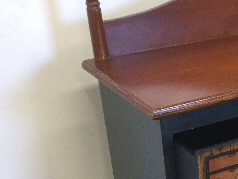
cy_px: 191
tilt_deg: -31.1
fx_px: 585
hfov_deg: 20.9
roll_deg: -3.1
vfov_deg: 16.9
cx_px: 312
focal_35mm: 85
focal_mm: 3.3
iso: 100
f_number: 2.4
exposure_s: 1/33
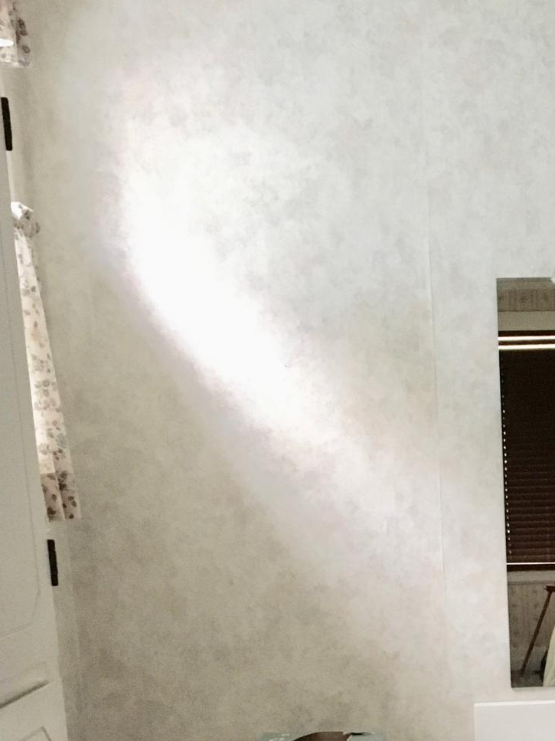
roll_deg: +2.4
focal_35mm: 60
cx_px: 540
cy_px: 712
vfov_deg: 30.3
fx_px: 1283
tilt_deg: -12.6
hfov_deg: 23.5
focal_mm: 4.15
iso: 200
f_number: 2.2
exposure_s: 1/20
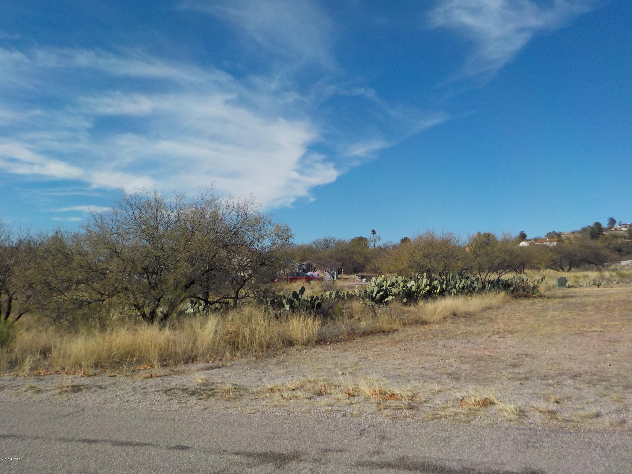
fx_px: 548
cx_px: 316
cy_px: 237
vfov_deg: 46.8
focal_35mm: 30
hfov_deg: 60.0
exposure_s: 1/1600
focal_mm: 4.1
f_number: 3.3
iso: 125
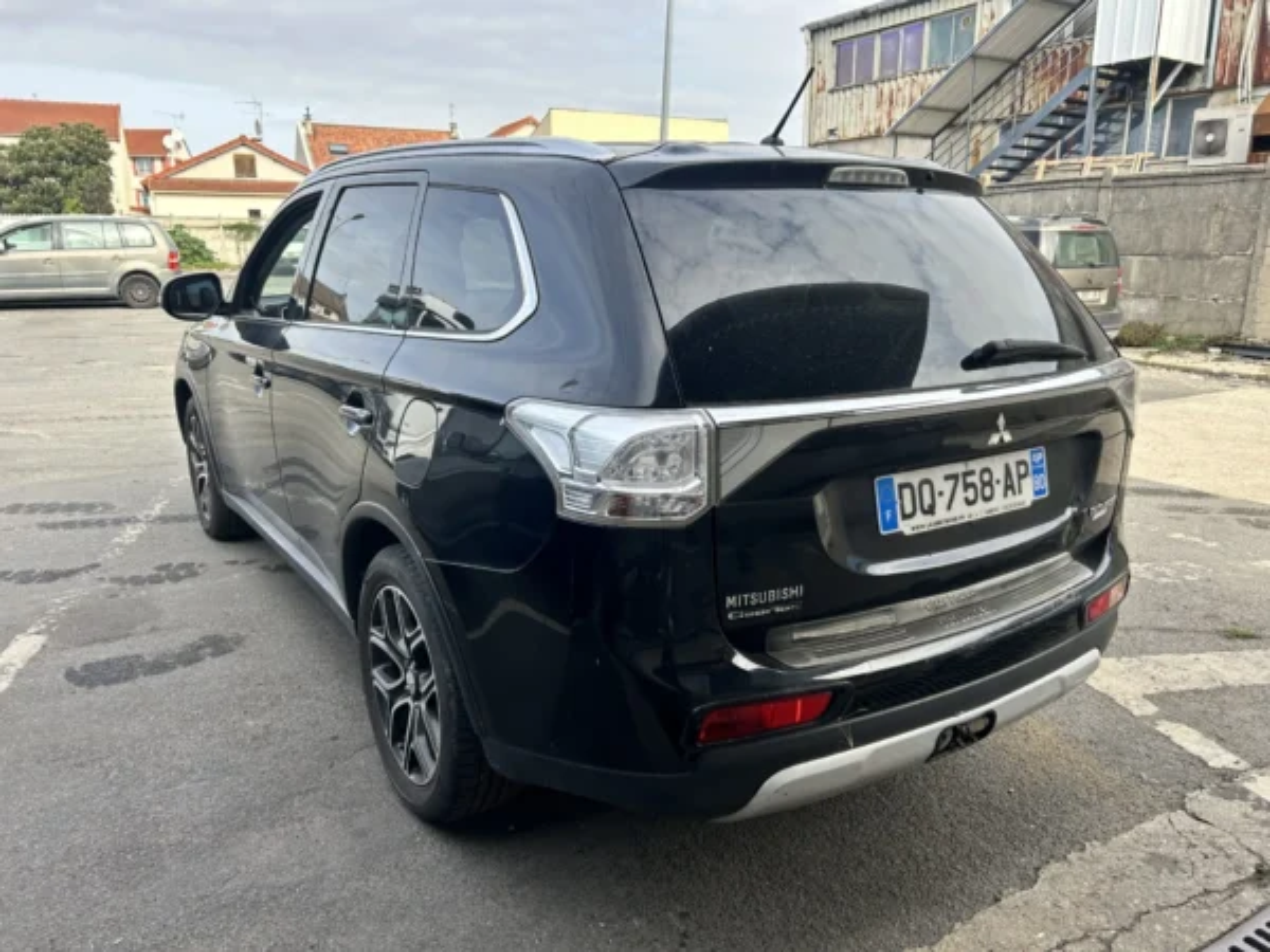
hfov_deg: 67.3
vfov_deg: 53.1
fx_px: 954
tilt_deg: -14.4
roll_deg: -0.7
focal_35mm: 26
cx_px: 635
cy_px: 476
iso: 50
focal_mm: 5.7
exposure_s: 1/827
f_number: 1.5
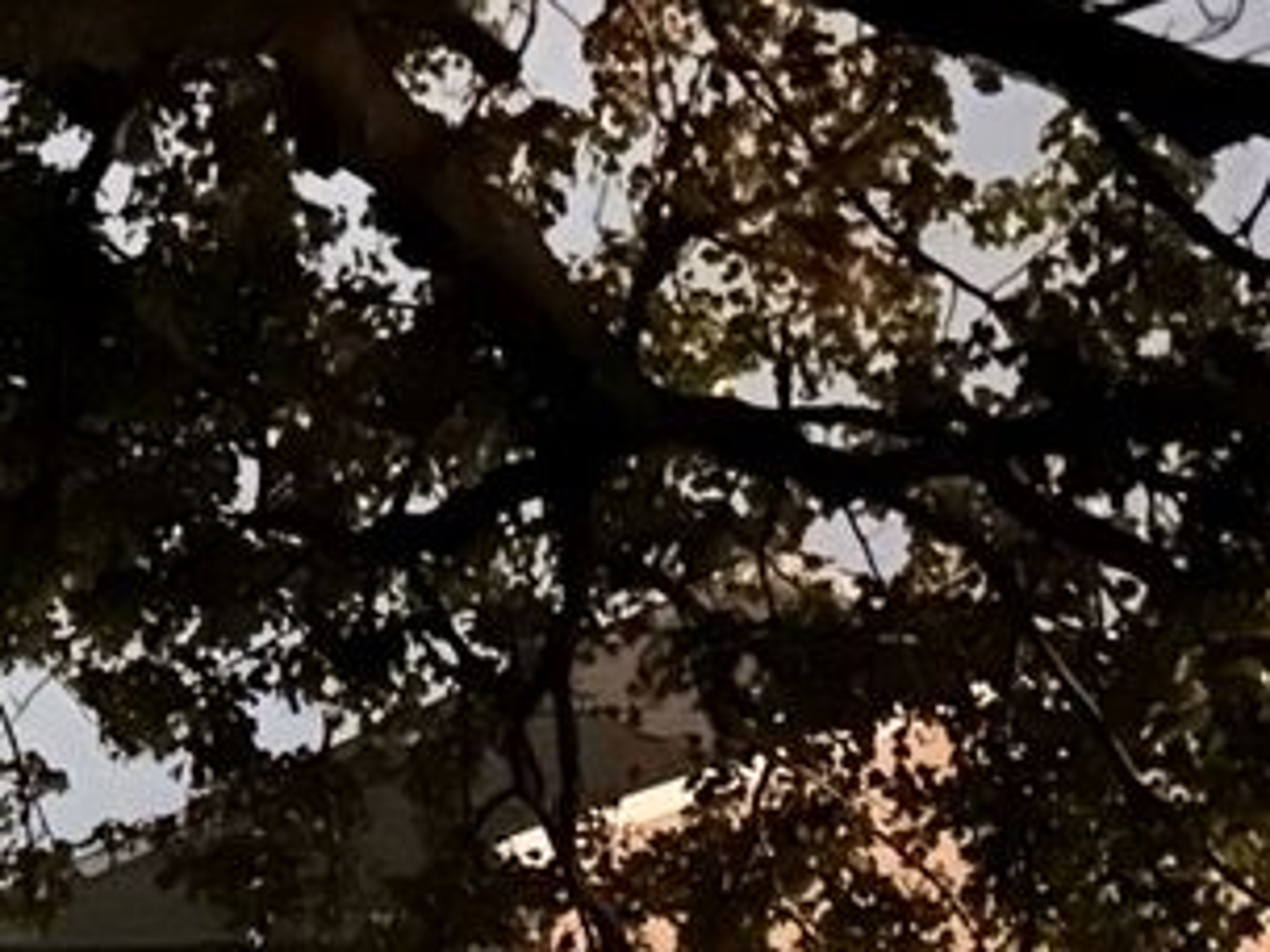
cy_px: 1357
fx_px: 3706
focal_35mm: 101
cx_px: -468
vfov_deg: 13.9
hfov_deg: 17.9
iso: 10000
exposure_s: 1/2
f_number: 1.78
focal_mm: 6.86
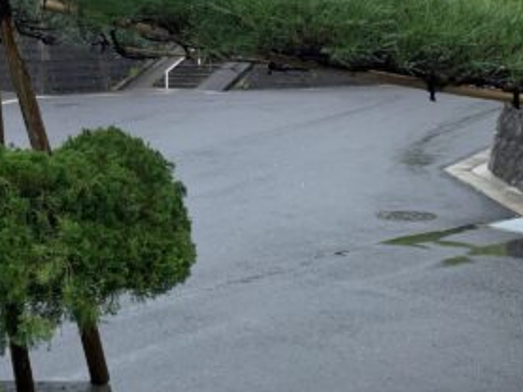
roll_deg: +2.7
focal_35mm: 60
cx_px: 138
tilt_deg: +2.5
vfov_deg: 23.3
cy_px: -15
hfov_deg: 31.7
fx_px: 907
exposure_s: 1/722
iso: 25
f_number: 1.8
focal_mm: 4.25
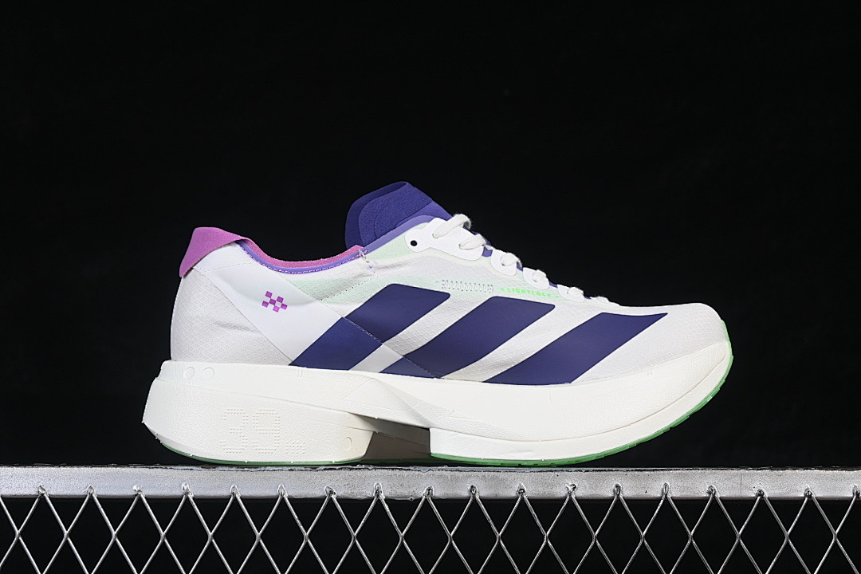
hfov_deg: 27.0
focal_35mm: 75
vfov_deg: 18.2
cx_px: 430
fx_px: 1794
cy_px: 287
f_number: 8
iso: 160
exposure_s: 1/80
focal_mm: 50
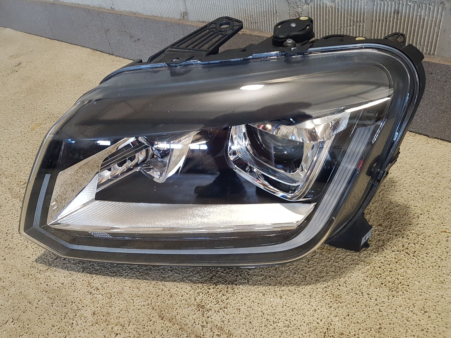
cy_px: 168
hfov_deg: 63.4
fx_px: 365
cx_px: 229
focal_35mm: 28
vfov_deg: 49.7
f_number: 1.7
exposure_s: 1/25
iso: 160
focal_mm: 4.2
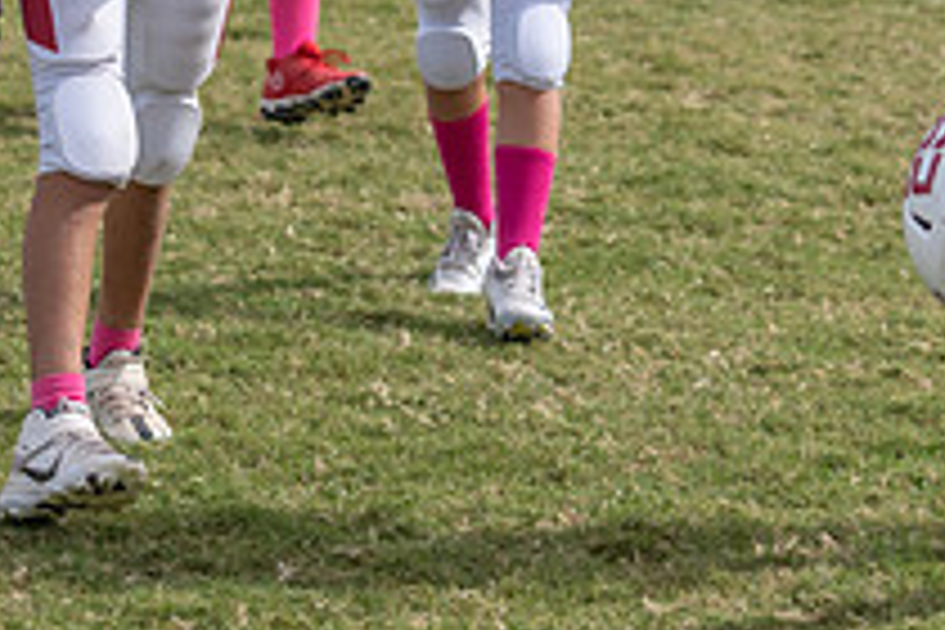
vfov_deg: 7.1
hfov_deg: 10.6
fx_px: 5066
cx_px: 220
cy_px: -151
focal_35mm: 193
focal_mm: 70
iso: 100
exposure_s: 1/1600
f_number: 3.5
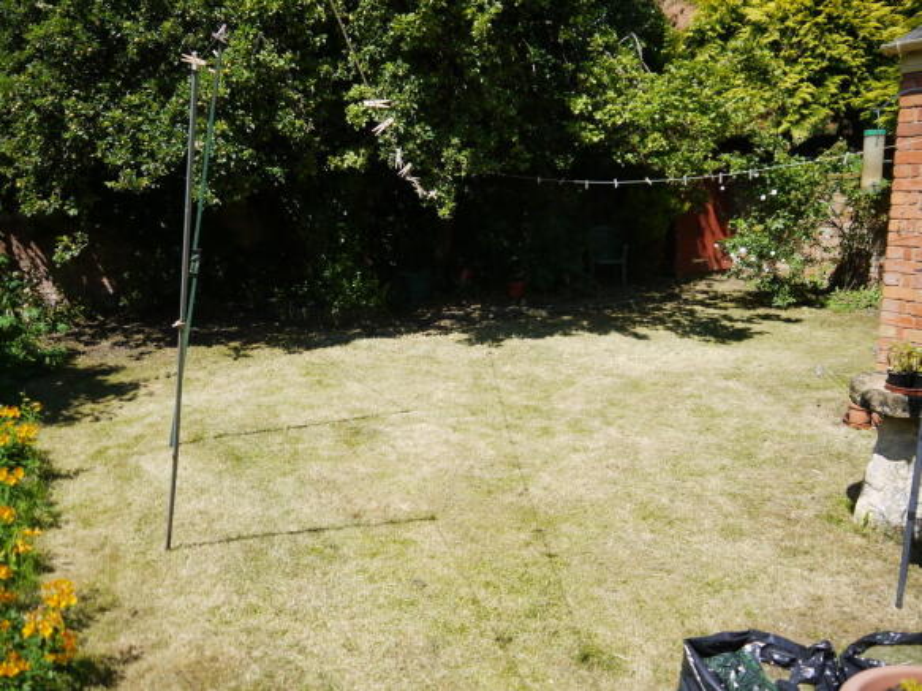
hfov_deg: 63.5
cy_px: 346
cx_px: 461
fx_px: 746
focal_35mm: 28
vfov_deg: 49.7
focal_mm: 14
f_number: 3.5
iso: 125
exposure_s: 1/800
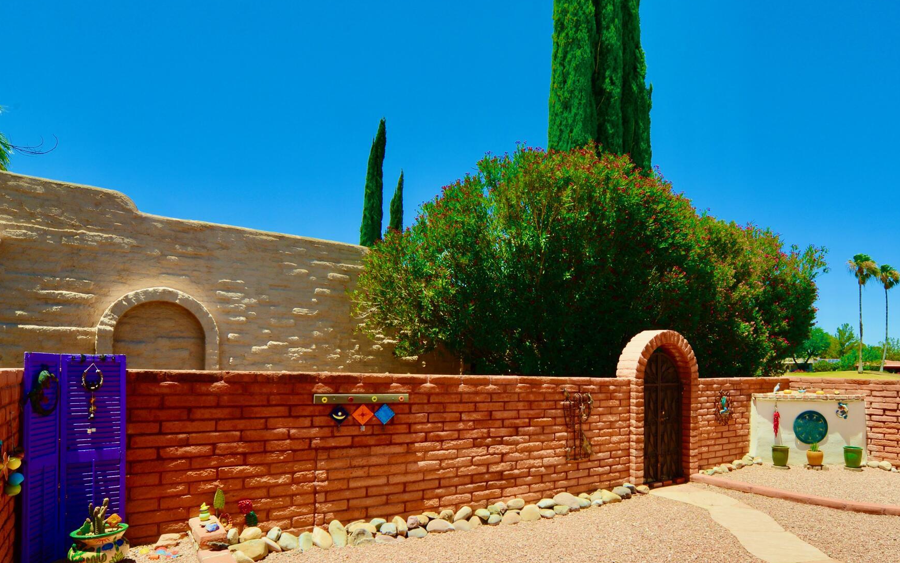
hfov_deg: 81.3
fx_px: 515
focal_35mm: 21
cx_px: 539
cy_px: 352
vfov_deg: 56.6
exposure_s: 1/125
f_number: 14
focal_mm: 12
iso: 125
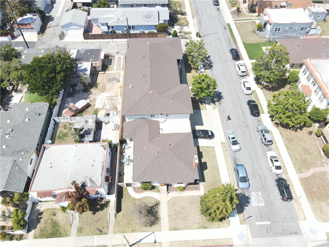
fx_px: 228
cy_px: 124
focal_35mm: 24
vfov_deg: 56.8
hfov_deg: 71.6
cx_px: 164
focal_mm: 4.5
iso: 100
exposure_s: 1/320
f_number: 2.8
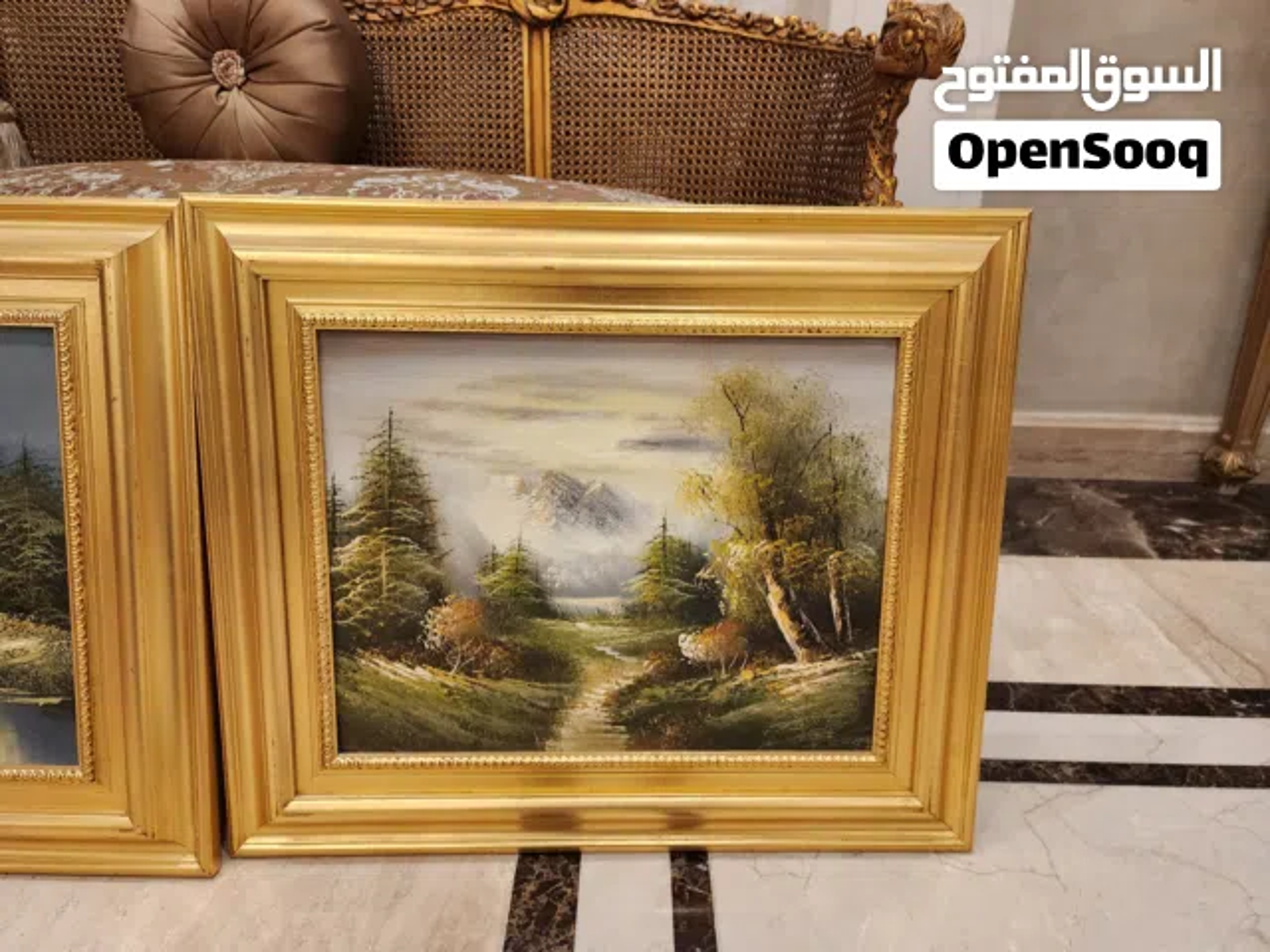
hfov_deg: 73.9
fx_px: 844
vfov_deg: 58.9
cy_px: 476
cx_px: 635
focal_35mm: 23
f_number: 1.8
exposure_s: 1/100
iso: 320
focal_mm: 6.4
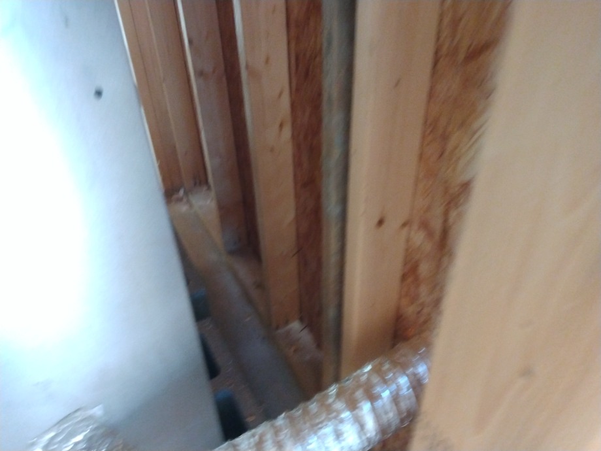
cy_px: 226
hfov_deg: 81.7
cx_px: 300
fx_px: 347
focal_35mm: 20
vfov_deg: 66.0
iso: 803
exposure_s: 1/20
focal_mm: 3.54
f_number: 2
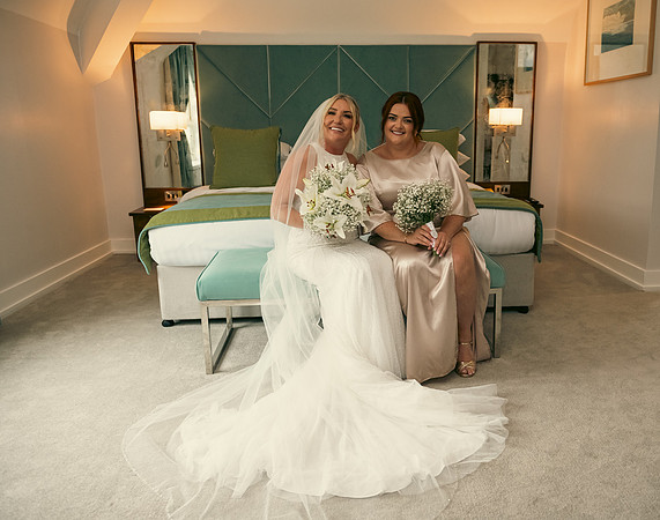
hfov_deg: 61.0
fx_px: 556
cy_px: 260
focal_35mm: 29
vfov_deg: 50.1
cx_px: 390
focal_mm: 24
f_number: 3.5
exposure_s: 1/160
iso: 800
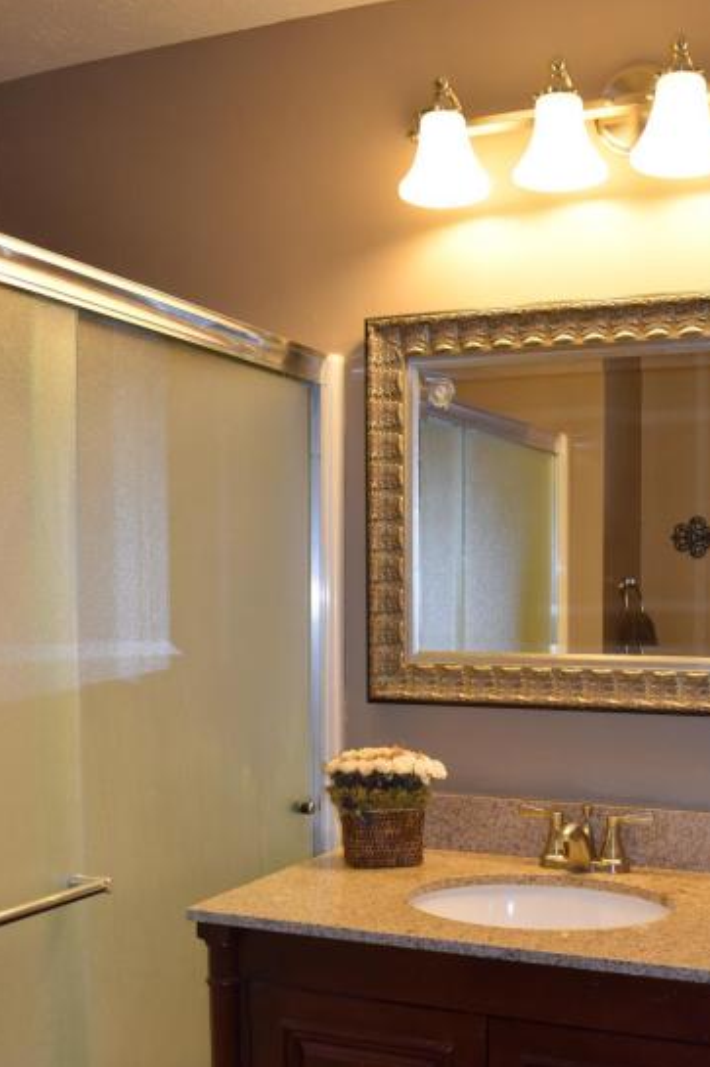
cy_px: 731
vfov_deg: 49.6
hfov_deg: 34.8
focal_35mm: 38
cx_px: 457
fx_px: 1125
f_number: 5
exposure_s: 1/100
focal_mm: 18
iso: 800
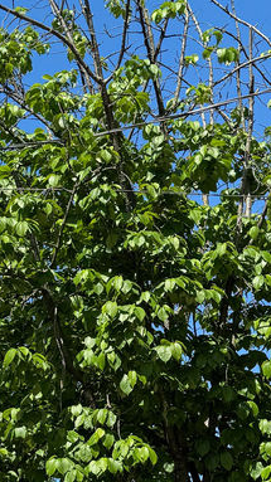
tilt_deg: +16.7
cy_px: 391
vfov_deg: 25.4
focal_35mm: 82
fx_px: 1049
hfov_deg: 14.7
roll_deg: -2.3
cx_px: 106
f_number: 1.78
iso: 80
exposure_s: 1/2833
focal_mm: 6.76
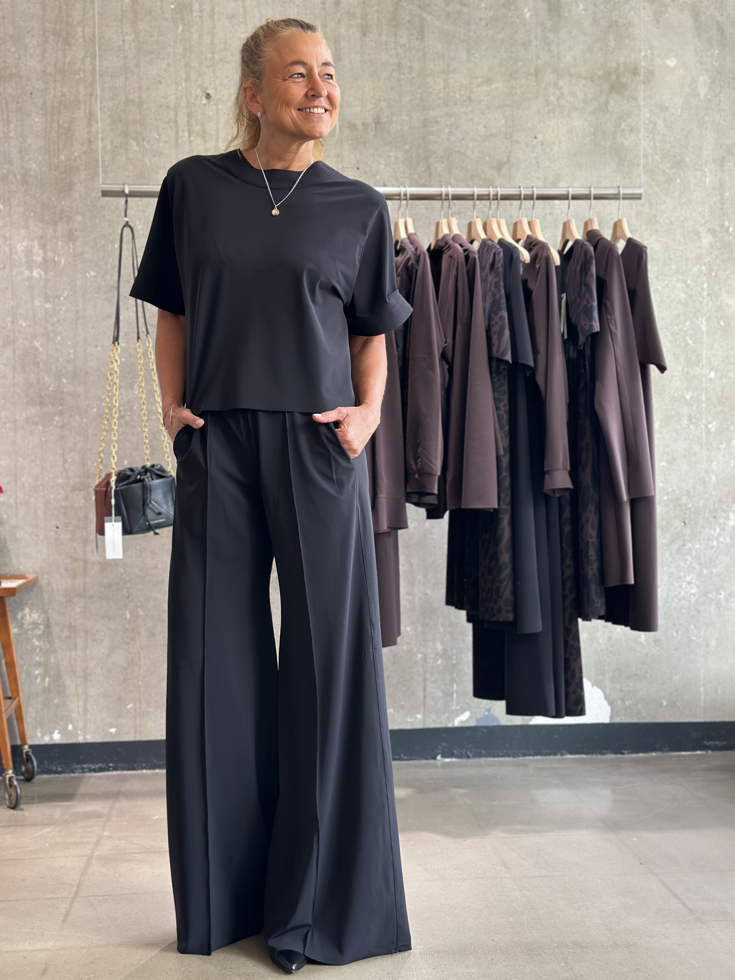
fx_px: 1359
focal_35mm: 48
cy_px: 490
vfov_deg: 39.7
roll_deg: -0.3
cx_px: 368
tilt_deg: -0.7
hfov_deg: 30.3
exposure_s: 1/124
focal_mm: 6.86
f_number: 1.78
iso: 125
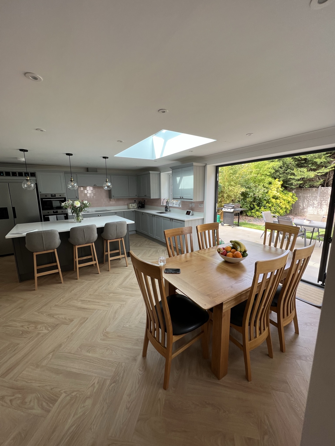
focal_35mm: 13
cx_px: 168
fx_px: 168
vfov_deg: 106.2
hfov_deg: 89.9
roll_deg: +0.6
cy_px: 223
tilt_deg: -10.6
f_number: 1.8
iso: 40
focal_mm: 1.57
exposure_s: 1/99
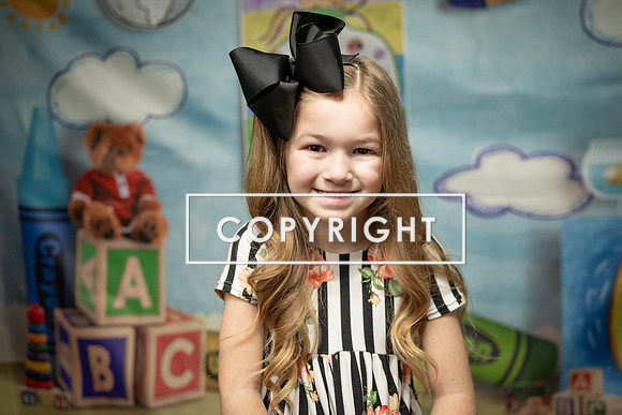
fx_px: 605
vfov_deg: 37.9
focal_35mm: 35
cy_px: 208
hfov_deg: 54.4
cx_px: 311
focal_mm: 35
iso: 2000
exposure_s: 1/250
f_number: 2.5
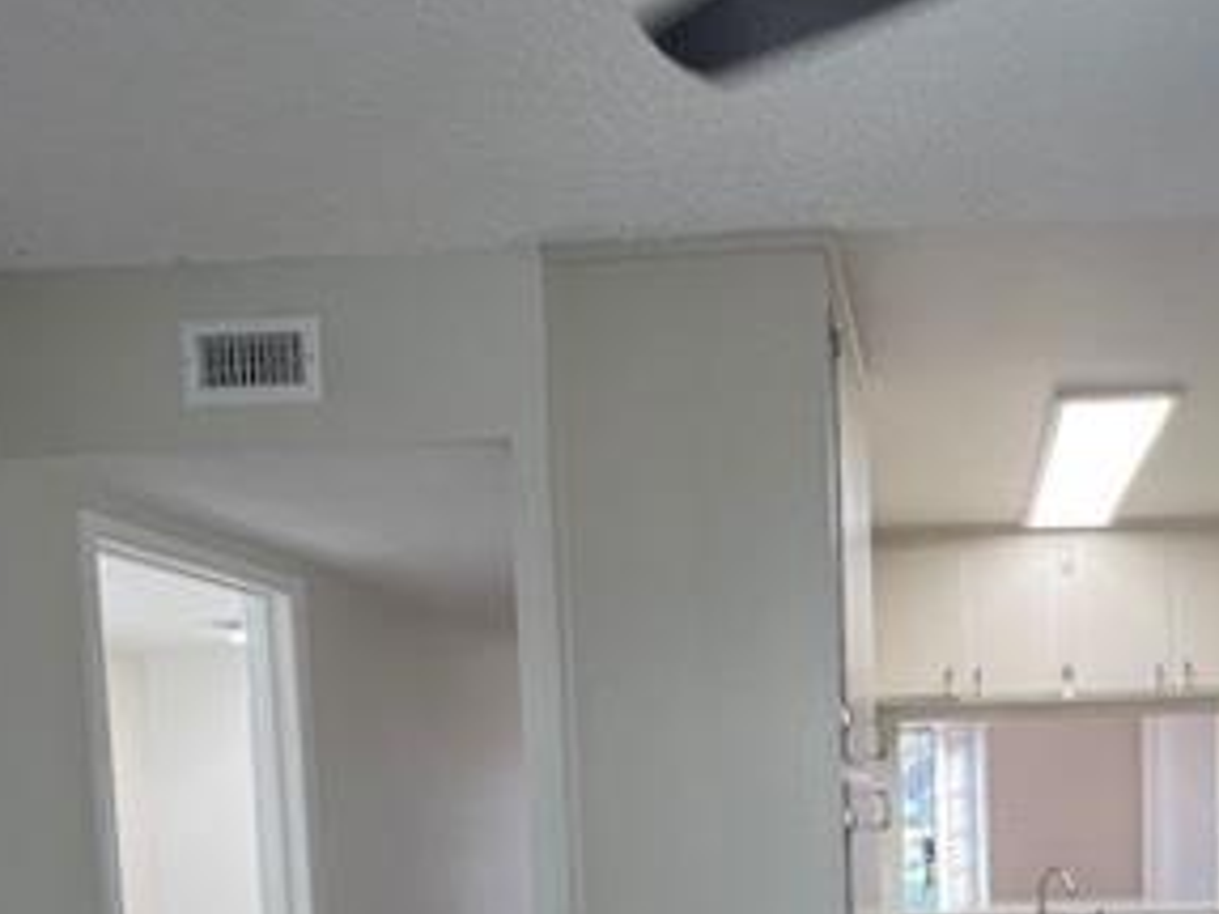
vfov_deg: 42.9
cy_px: 867
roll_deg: +1.1
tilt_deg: -5.4
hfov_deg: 58.2
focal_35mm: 29
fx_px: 1021
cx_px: 926
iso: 160
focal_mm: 1.57
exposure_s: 1/120
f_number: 1.8
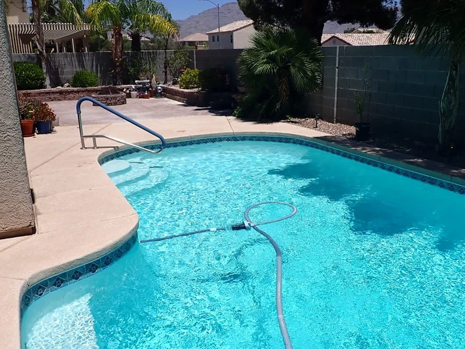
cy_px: 175
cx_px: 246
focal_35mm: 33
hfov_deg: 55.3
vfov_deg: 42.9
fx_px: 443
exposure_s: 1/400
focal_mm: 4.5
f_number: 8
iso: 100
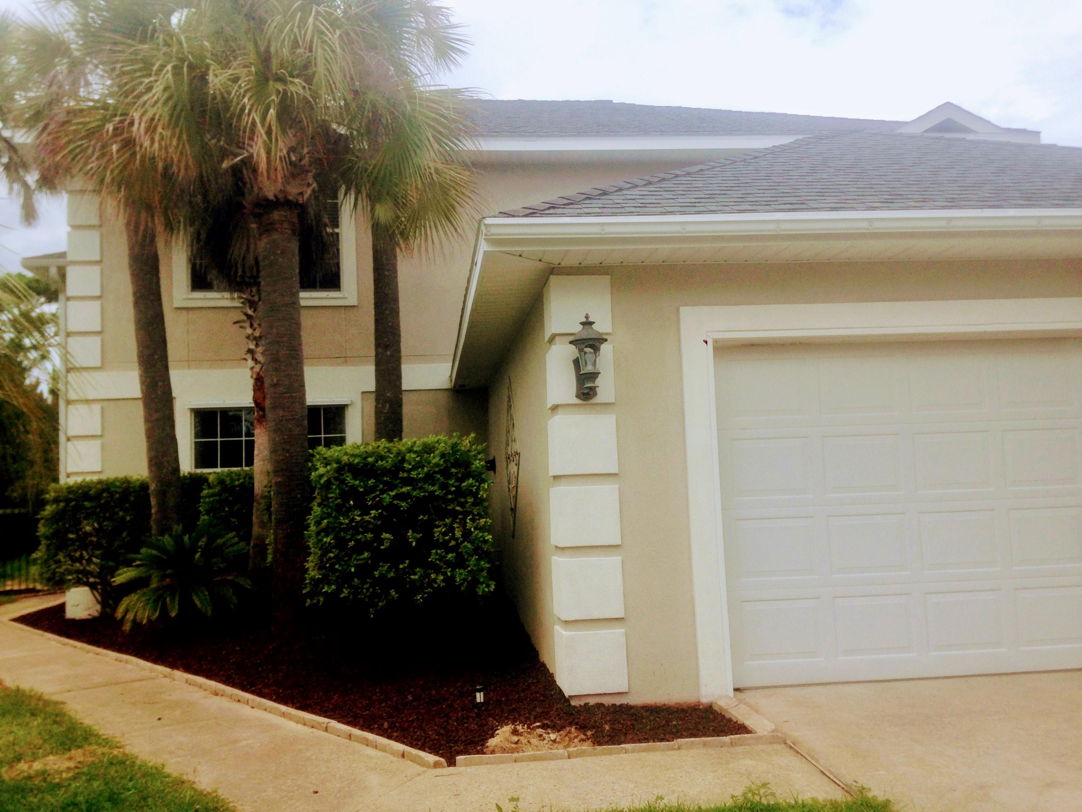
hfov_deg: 55.4
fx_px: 1031
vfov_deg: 42.9
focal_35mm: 33
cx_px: 541
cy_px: 406
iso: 50
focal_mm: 4.12
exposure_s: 1/1748
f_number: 2.4
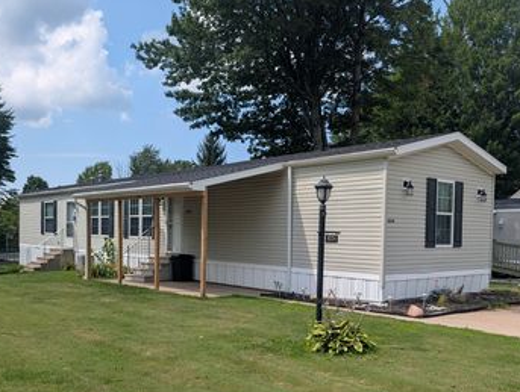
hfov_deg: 52.2
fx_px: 527
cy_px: 258
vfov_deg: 40.4
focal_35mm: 35
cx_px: 211
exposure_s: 1/1314
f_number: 1.68
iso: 21
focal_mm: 6.9
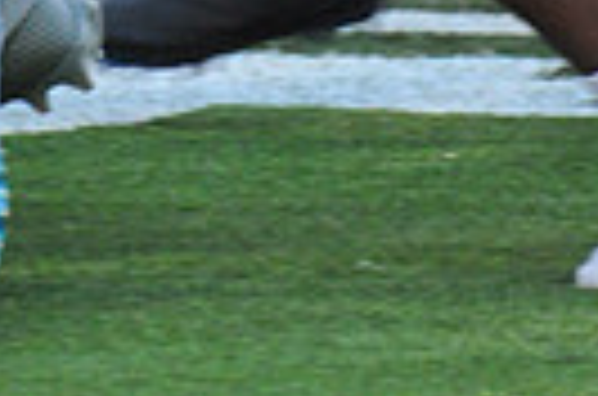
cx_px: -112
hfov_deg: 0.8
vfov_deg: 0.5
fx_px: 43450
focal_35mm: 2622
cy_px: -896
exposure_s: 1/200
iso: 6400
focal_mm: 600
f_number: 11
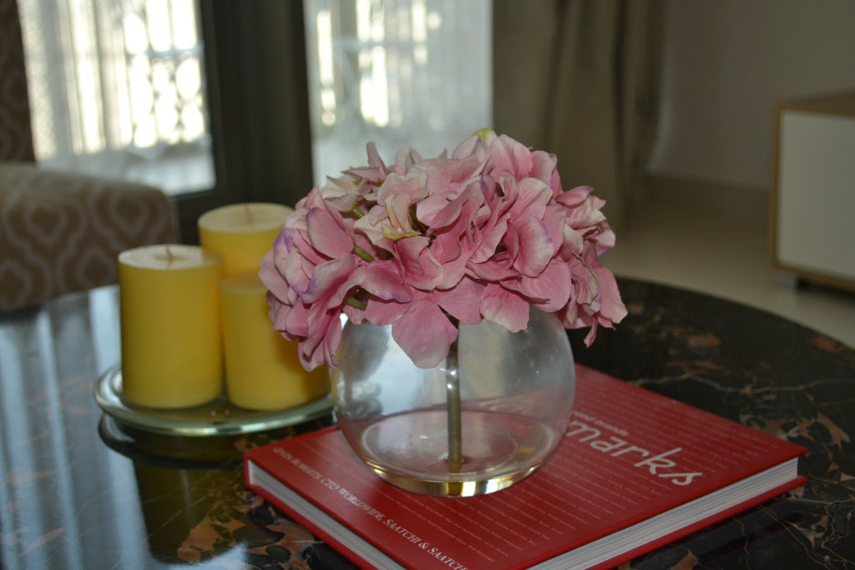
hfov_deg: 41.1
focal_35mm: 48
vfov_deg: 28.1
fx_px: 1140
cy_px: 285
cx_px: 428
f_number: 4.8
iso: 360
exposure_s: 1/125
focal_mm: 32
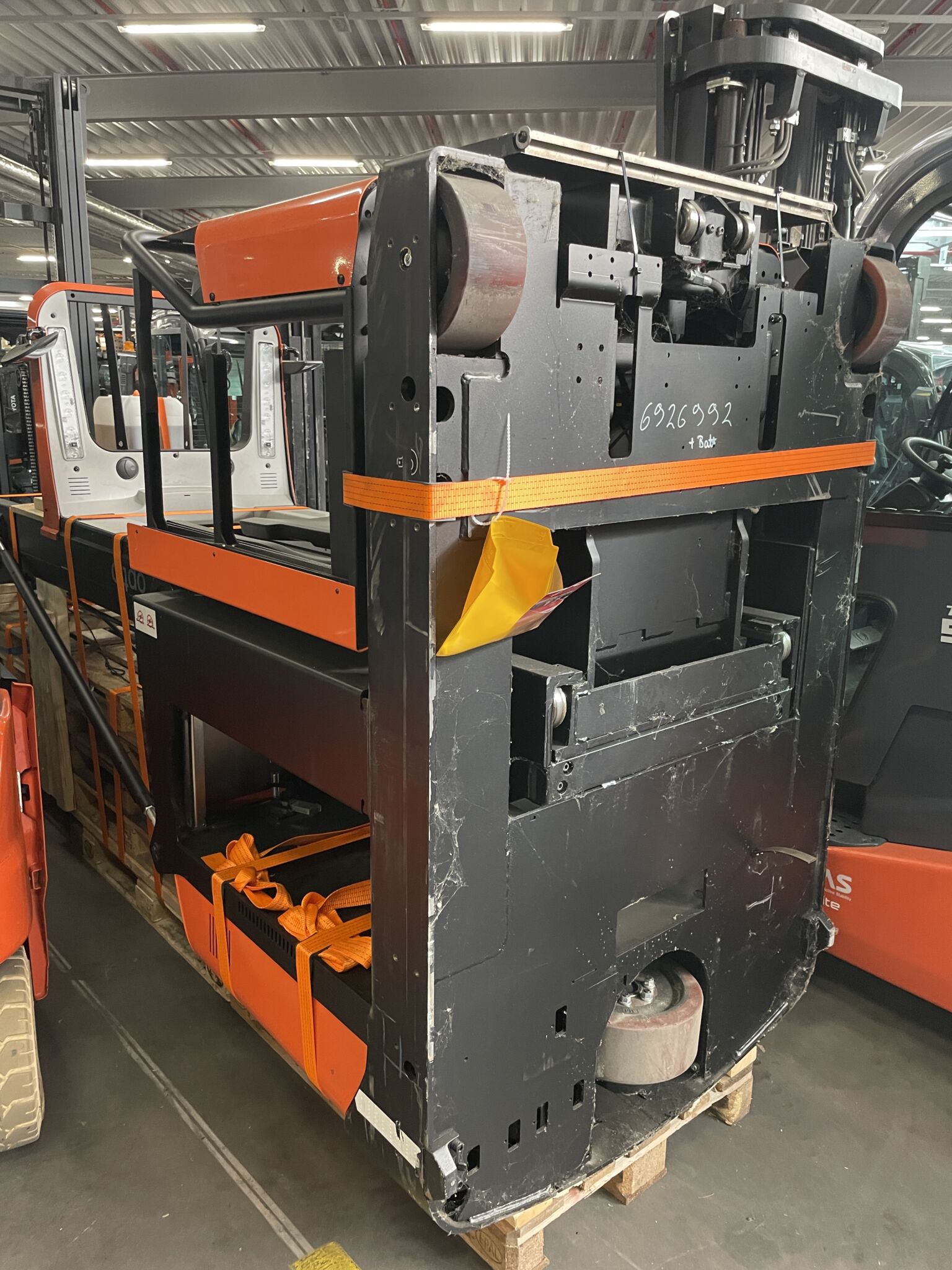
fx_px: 953
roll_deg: +0.5
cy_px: 635
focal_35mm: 26
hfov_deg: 53.1
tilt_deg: -13.3
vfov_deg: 67.3
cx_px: 476
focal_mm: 4.2
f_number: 1.6
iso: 400
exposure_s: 1/50
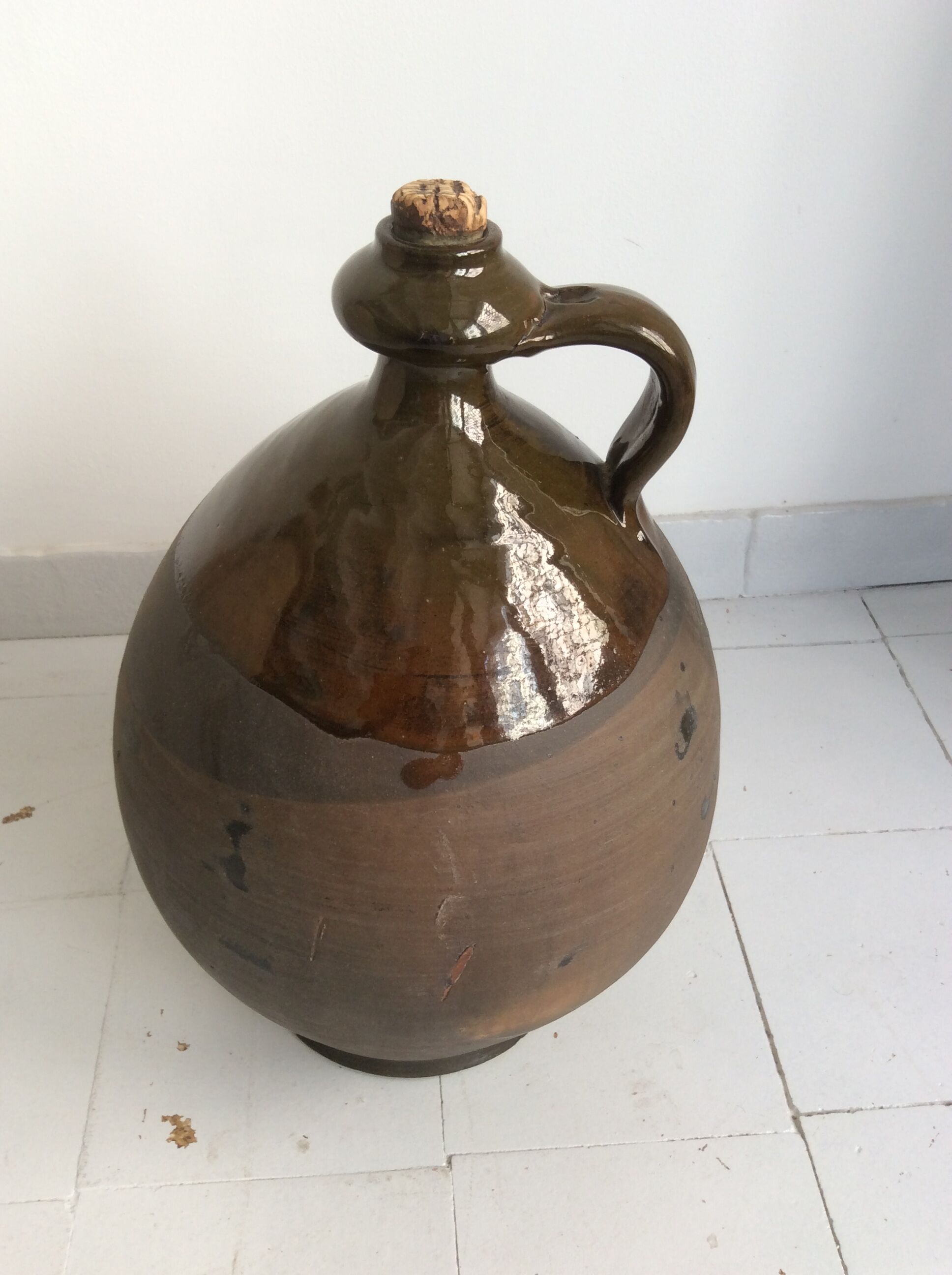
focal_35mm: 32
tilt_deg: -39.3
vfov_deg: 56.9
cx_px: 476
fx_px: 1177
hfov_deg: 44.1
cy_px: 638
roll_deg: -0.6
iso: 32
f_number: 2.4
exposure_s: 1/25
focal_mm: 3.3
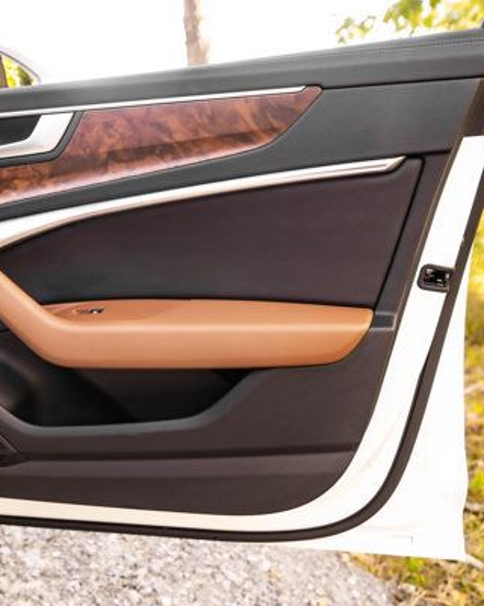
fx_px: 646
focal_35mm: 36
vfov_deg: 50.3
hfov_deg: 39.4
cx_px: 94
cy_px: 297
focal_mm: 24
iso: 640
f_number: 4
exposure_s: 1/320
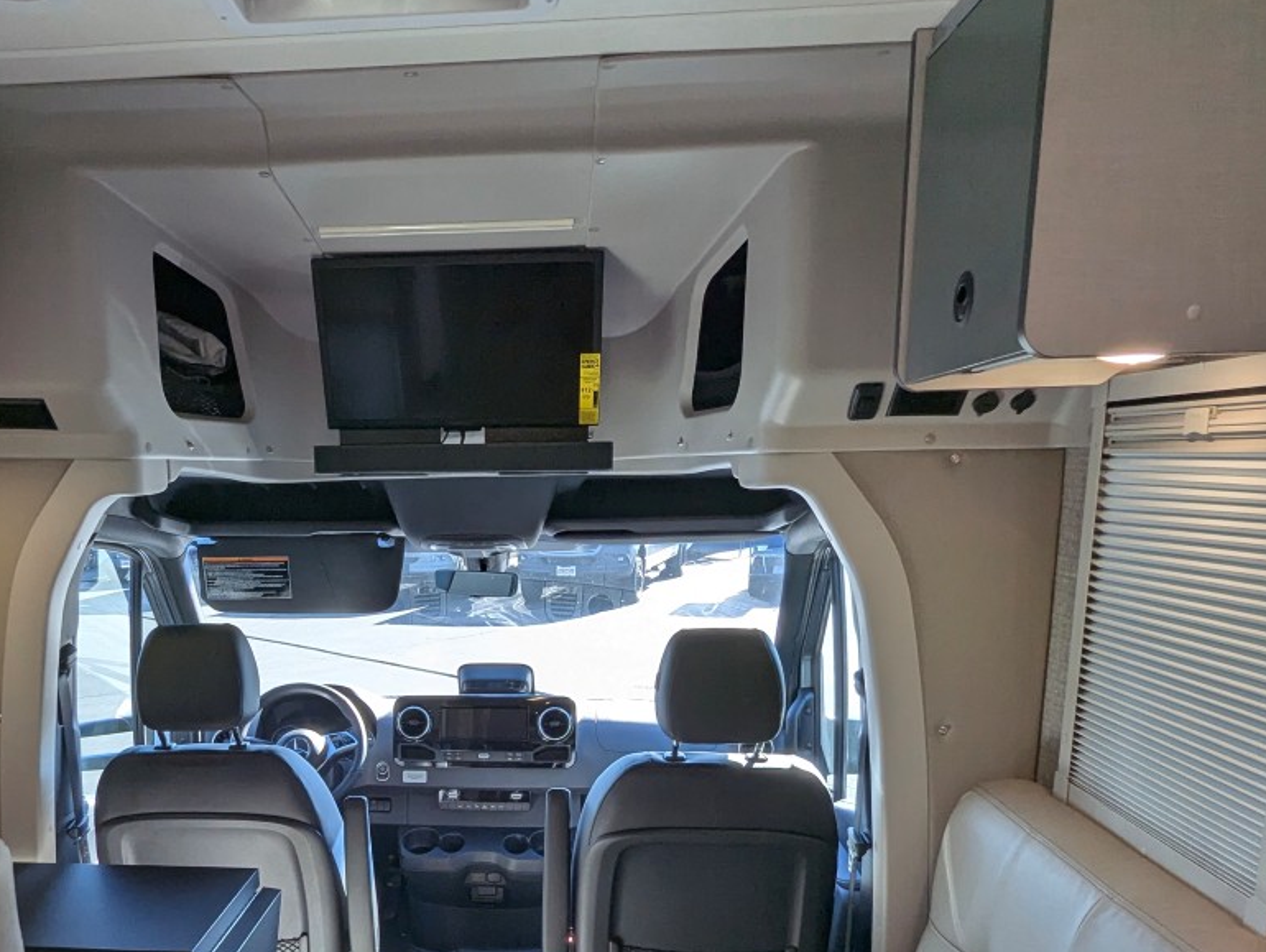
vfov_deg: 46.7
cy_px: 700
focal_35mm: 29
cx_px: 455
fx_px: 1062
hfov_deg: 60.6
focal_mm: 2.35
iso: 70
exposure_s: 1/186
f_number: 2.2
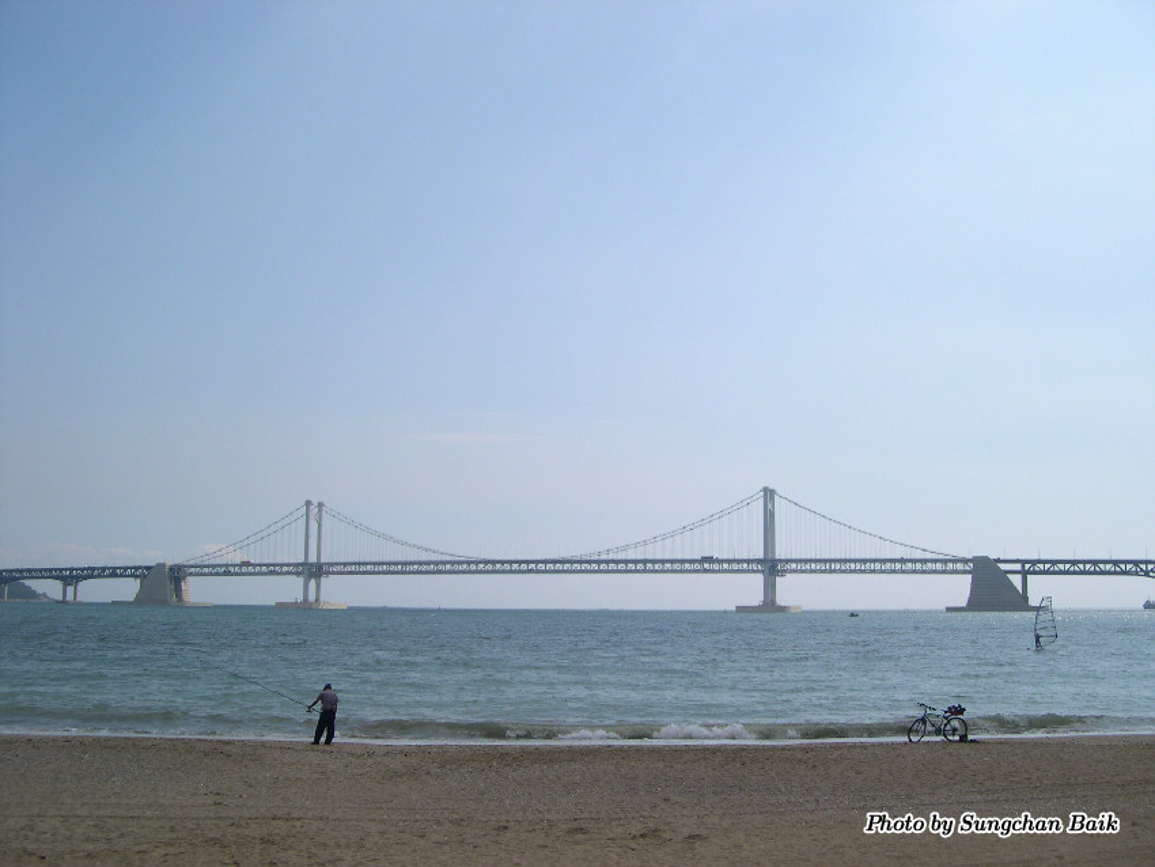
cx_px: 578
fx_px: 1268
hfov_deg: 49.0
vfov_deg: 37.7
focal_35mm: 38
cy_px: 434
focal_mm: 8
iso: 100
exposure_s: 1/330
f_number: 7.6
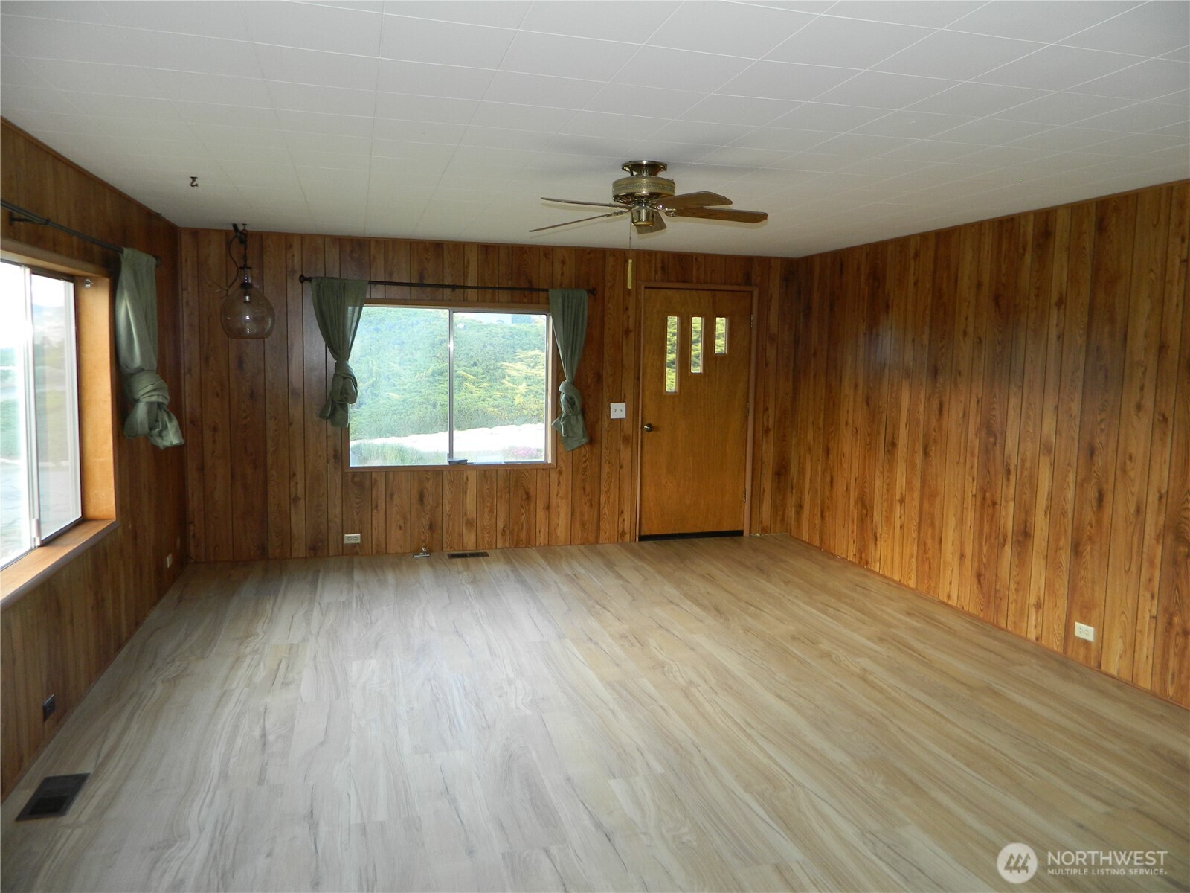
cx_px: 595
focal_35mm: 25
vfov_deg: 54.9
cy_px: 446
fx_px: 859
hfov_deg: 69.4
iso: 100
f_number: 3.1
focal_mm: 4.5
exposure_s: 1/30
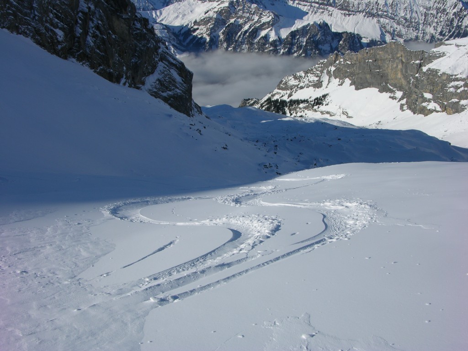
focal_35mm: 35
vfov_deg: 40.7
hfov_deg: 52.6
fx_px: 473
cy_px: 176
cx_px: 234
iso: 50
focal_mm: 8.9
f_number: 8
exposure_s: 1/324
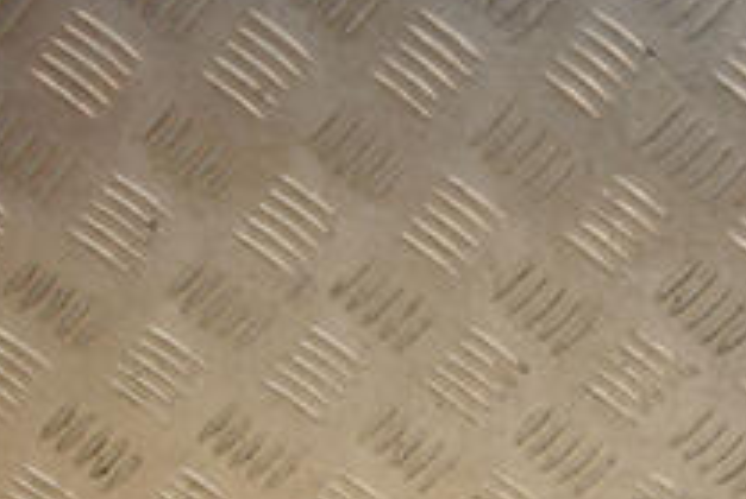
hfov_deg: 14.9
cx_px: 1046
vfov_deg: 10.7
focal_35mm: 129
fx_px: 2677
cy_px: 346
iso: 800
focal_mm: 30
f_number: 6.3
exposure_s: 1/200
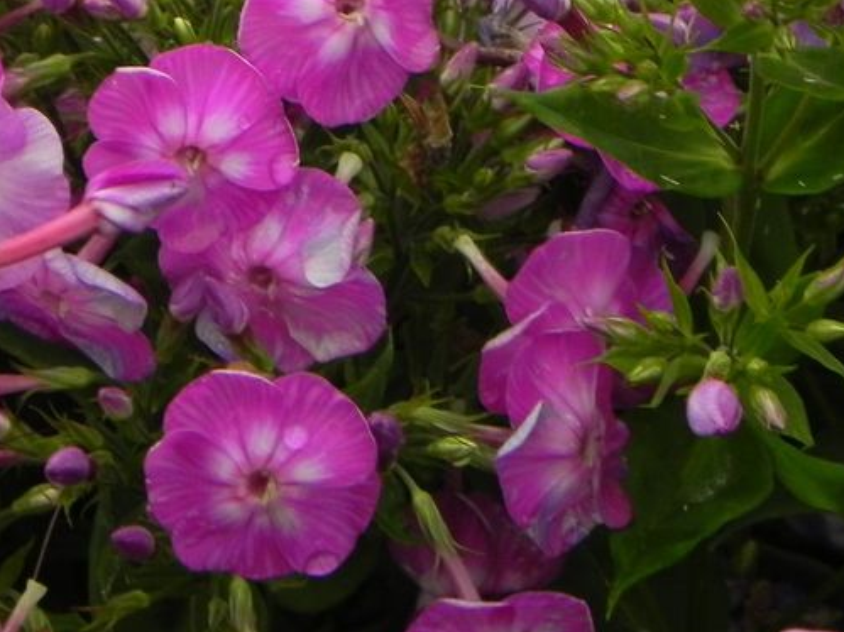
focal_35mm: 453
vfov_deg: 3.3
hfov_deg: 4.4
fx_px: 11042
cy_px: 25
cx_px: 195
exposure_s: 1/50
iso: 160
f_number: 5
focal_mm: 37.7
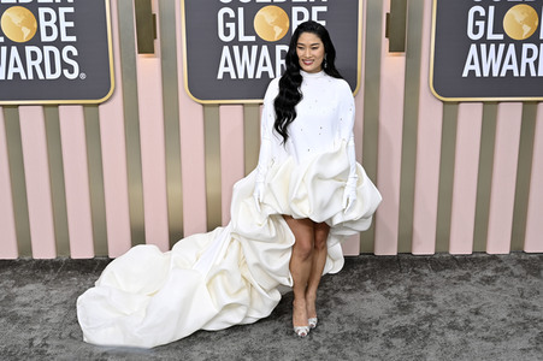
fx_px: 708
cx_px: 272
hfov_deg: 41.9
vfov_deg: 28.6
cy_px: 180
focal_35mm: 47
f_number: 8
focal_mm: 47
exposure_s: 1/200
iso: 320
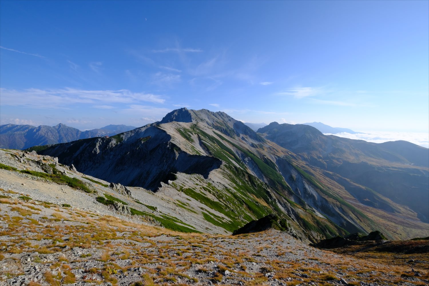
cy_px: 143
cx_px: 214
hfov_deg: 100.4
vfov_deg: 77.3
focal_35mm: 15
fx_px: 179
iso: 400
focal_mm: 10
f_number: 8
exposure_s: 1/750
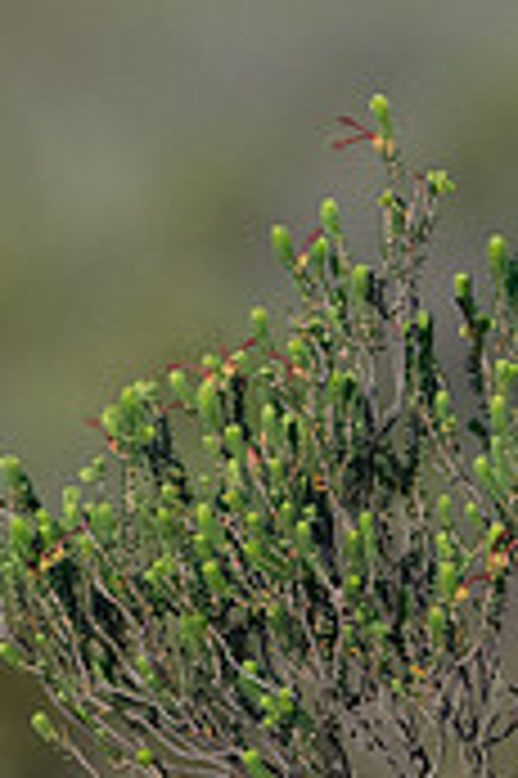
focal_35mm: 2815
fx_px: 60874
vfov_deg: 0.7
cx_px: 1018
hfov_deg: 0.5
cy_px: 620
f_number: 9
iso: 800
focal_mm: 600
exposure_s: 1/1250
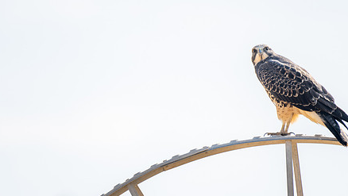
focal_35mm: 693
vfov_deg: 1.8
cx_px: 175
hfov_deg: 3.1
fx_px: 6399
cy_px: 121
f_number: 5.6
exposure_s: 1/500
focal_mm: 500
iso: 125
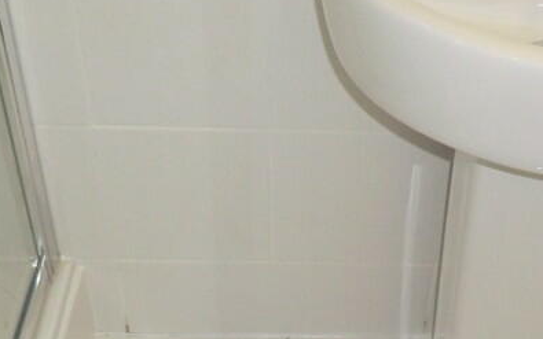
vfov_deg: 19.4
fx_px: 977
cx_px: 345
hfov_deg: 30.9
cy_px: 299
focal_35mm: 66
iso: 250
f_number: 3.2
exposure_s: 1/60
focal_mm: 4.3
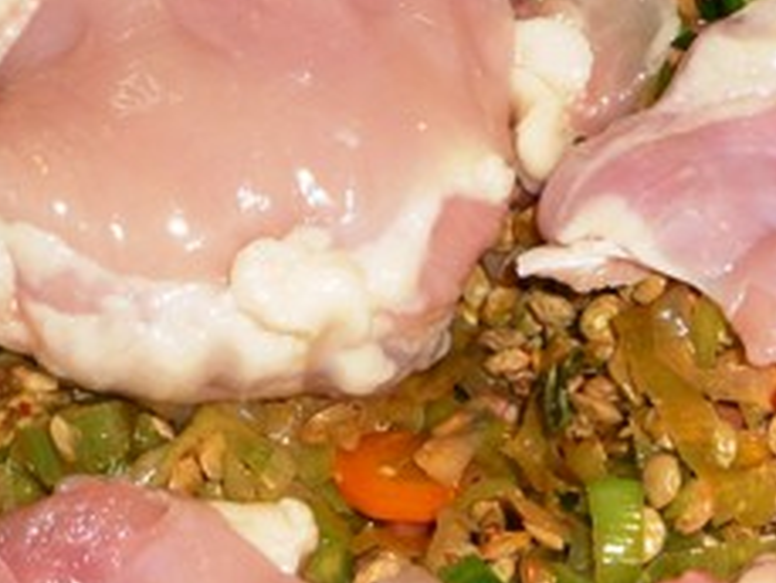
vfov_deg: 13.9
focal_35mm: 106
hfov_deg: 18.5
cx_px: 508
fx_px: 2377
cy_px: 485
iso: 100
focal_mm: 6.3
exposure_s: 1/30
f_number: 3.8
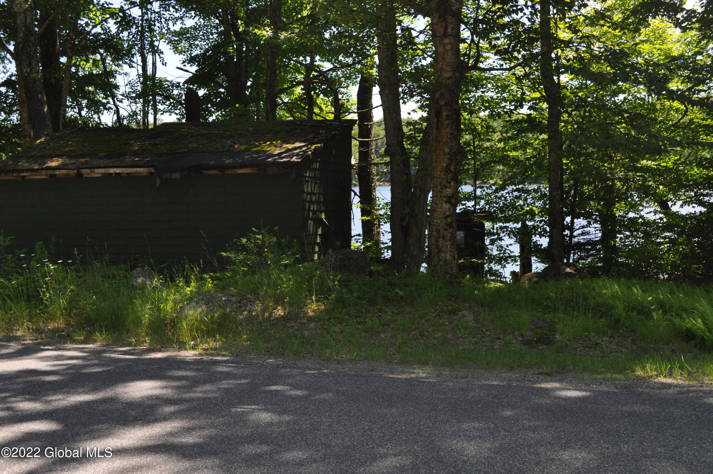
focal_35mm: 44
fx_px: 860
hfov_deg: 45.0
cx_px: 356
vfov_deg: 30.8
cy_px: 237
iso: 200
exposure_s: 1/200
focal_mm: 29
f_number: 6.3
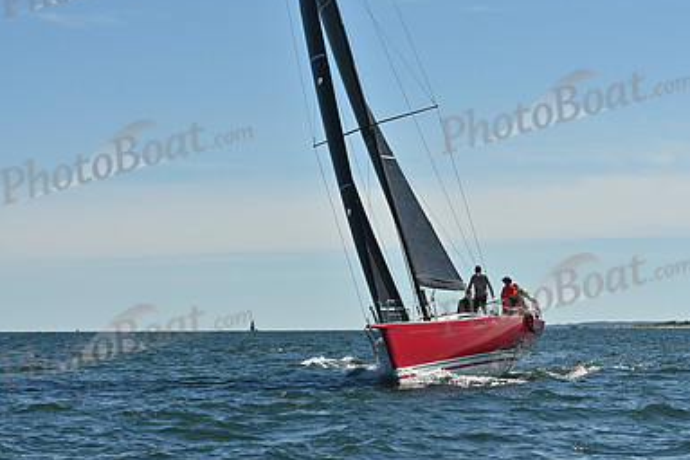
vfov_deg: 12.8
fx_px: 2031
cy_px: 40
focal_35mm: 106
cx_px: 347
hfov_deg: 19.3
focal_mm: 70
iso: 320
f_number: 9
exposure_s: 1/1250
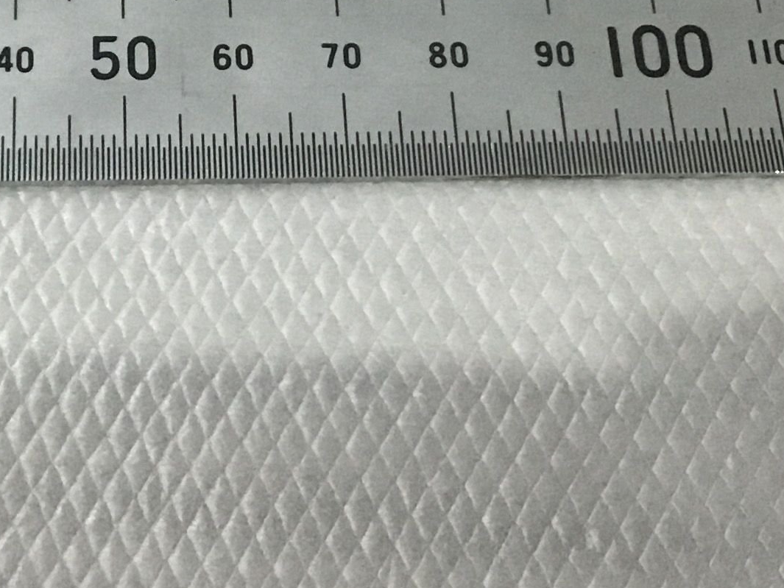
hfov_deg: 20.5
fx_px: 2152
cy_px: 9
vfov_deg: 15.3
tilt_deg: -59.2
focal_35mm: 95
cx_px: 217
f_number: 2.4
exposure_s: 1/33
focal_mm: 3.3
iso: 250
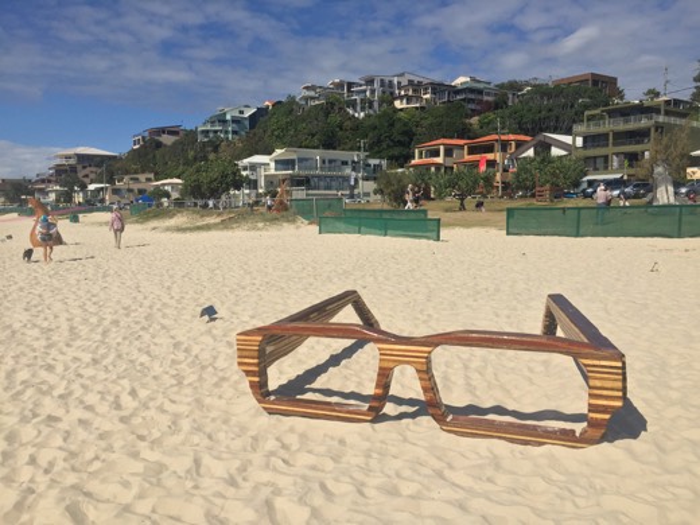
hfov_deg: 61.7
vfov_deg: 48.2
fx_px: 586
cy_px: 262
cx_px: 350
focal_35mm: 29
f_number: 2.2
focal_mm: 4.15
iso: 32
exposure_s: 1/4405
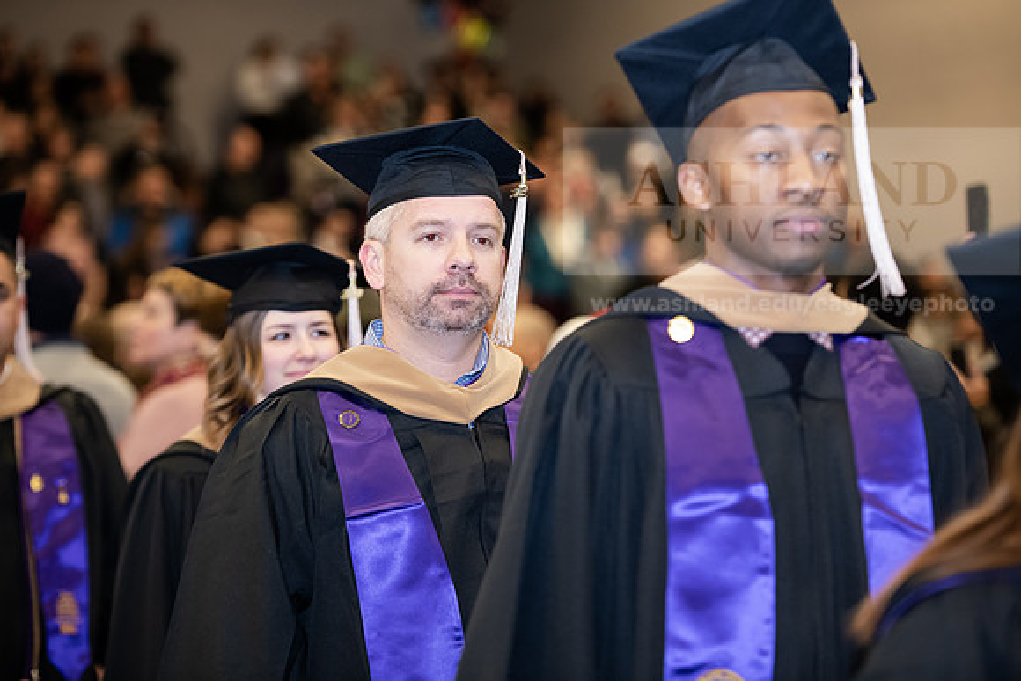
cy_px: 340
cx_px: 510
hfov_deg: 16.4
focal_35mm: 125
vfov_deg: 11.0
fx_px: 3546
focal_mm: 125
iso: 2500
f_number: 3.2
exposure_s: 1/200
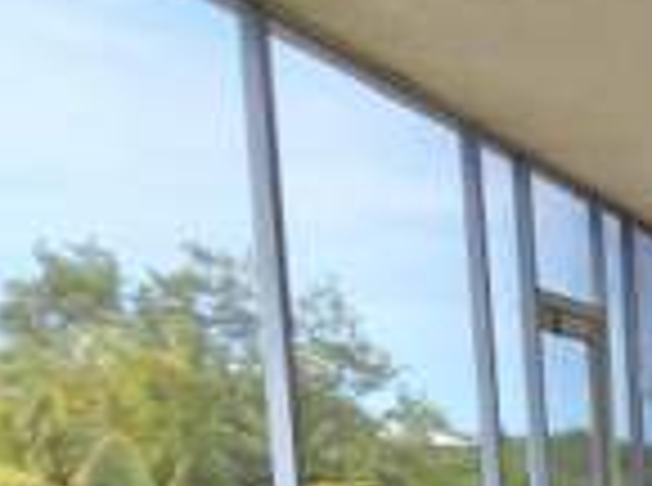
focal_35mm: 93
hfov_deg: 18.0
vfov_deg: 14.5
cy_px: 776
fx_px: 1747
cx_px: 1075
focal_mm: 2.91
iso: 32
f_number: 1.9
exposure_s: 1/385
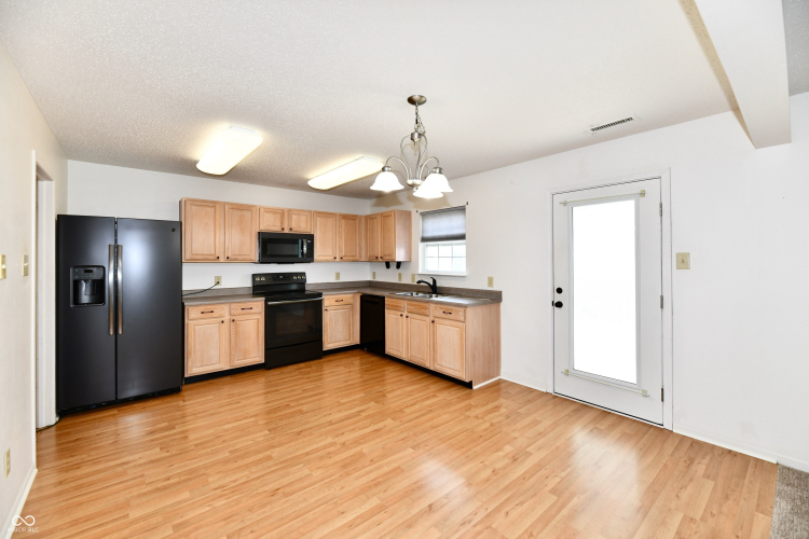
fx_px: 315
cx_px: 404
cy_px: 270
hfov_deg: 104.3
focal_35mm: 14
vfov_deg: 81.2
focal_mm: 14
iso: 640
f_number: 6.3
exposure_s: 1/100
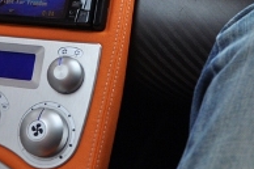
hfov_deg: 22.8
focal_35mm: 89
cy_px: -104
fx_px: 627
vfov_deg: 14.1
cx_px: 100
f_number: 3.5
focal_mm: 18
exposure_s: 1/800
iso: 400
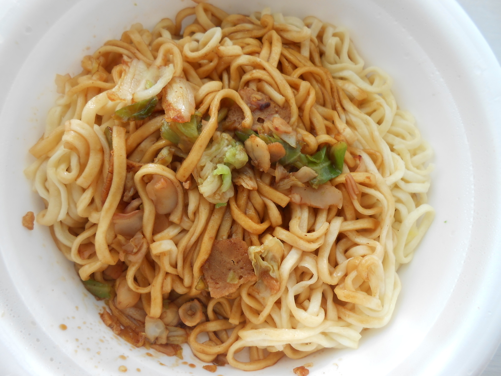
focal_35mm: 26
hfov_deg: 67.3
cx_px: 250
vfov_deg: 53.1
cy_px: 188
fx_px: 376
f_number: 3.5
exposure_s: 1/250
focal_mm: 4.6
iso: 80
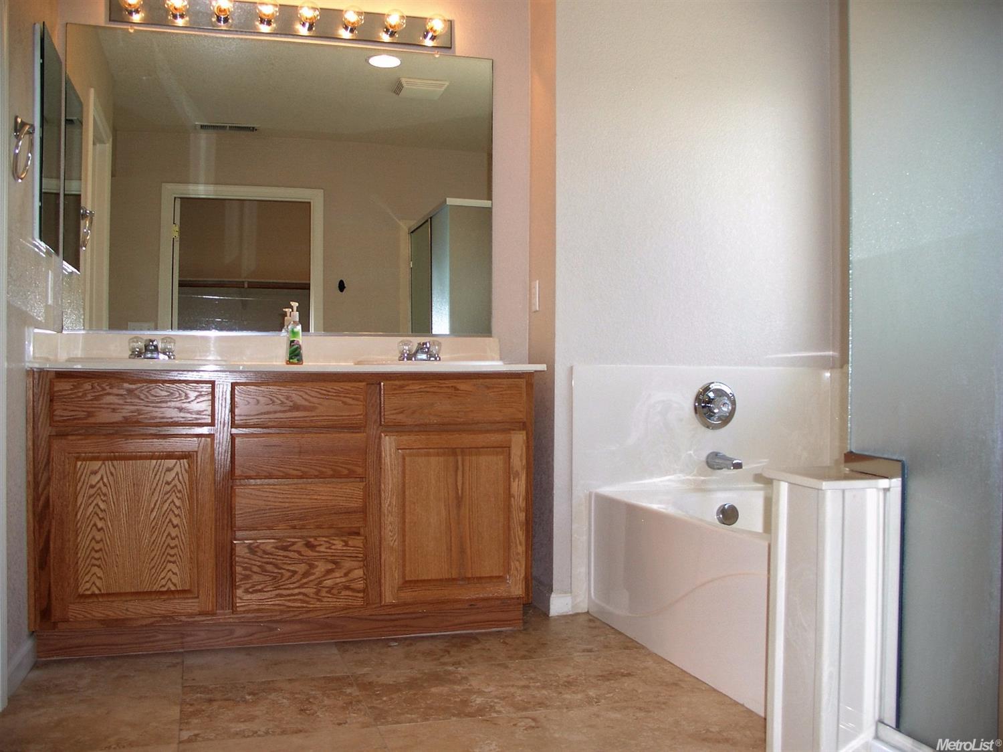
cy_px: 376
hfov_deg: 55.4
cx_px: 502
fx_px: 956
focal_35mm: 33
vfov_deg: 42.9
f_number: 2.8
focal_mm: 7.1
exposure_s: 1/60
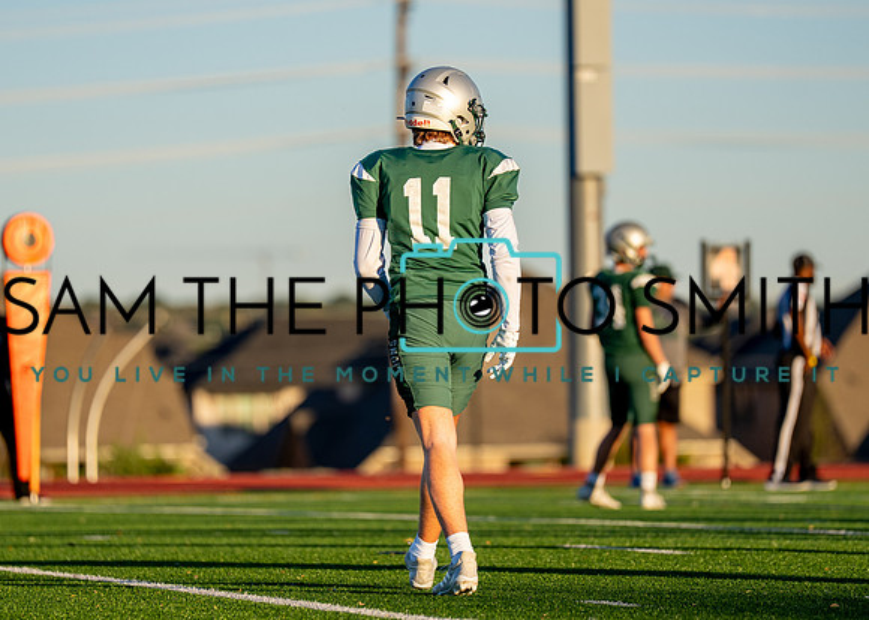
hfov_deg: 6.9
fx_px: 7209
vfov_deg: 4.9
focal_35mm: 292
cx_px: 412
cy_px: 290
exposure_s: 1/2000
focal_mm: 200
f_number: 2.8
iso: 200
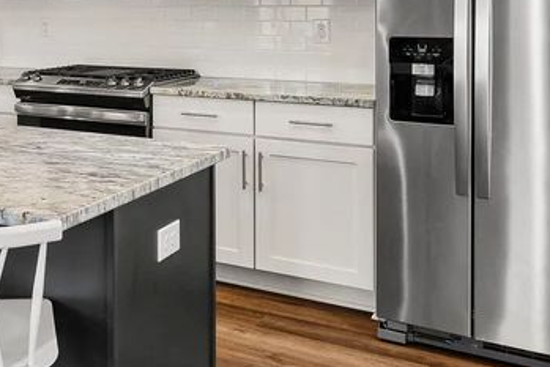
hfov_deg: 37.2
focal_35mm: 47
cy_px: -11
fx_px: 718
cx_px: -8
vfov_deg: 26.9
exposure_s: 1/1.67
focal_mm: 16
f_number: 9
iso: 400
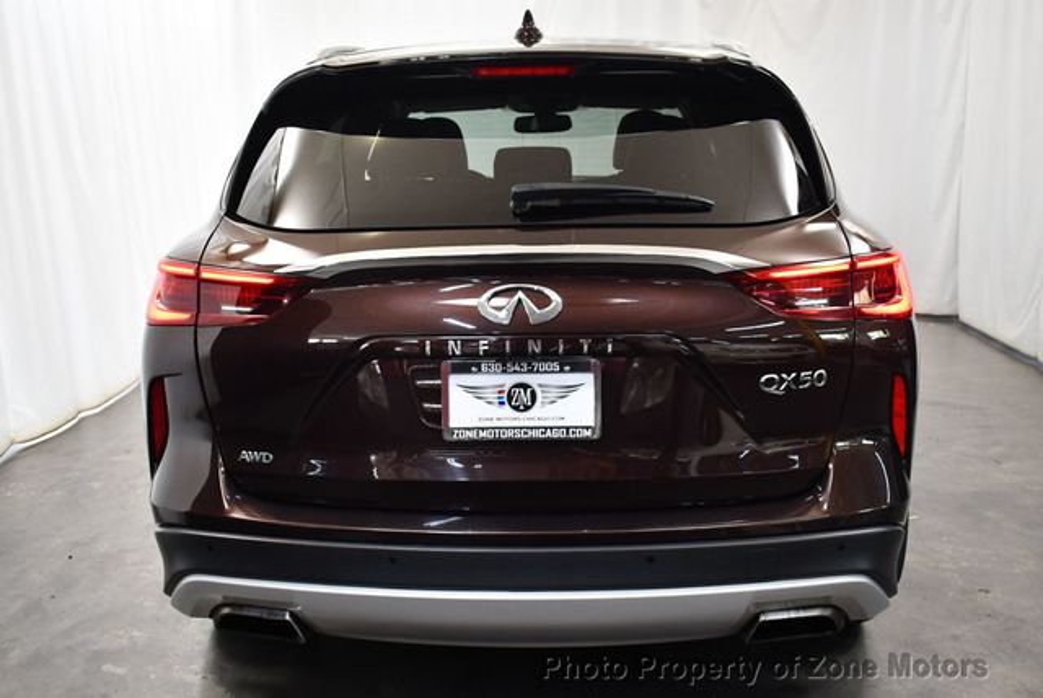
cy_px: 349
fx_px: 1044
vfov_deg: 36.9
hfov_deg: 53.1
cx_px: 522
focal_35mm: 36
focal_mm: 18
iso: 1000
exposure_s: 1/125
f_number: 3.5
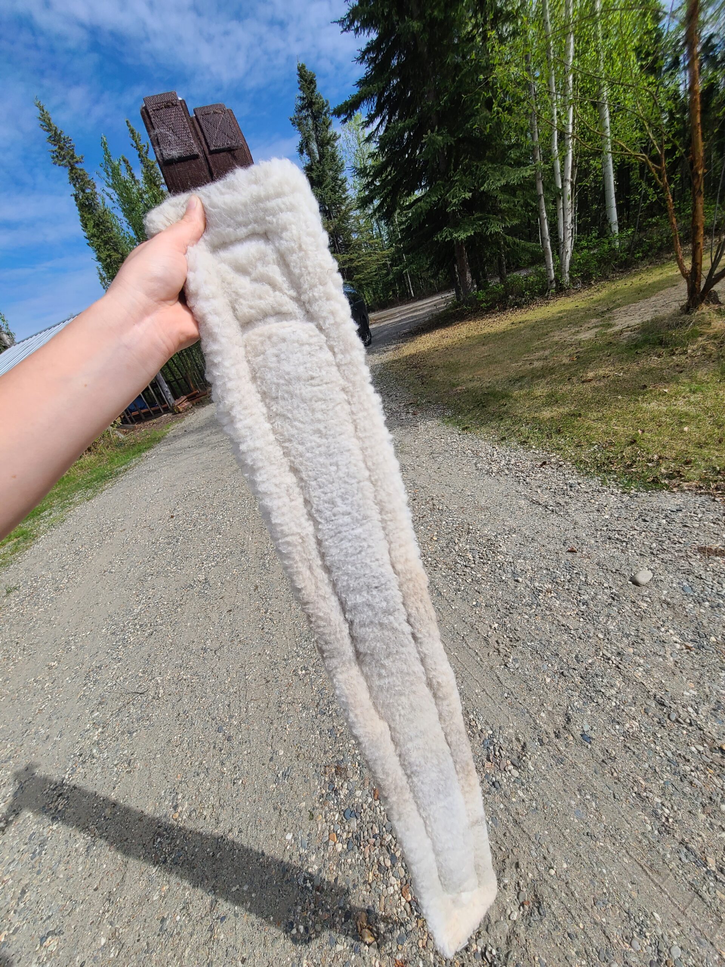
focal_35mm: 13
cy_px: 484
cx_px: 362
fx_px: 363
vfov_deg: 106.2
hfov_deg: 89.9
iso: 50
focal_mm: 2.2
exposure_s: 1/2216
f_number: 2.2
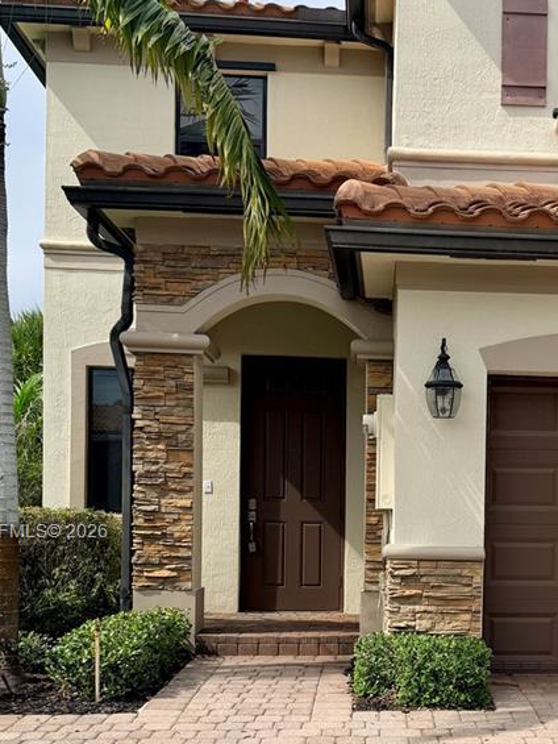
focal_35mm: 51
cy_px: 533
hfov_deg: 27.9
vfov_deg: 36.8
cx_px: 457
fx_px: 1096
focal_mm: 6.76
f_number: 1.78
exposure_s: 1/4673
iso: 80
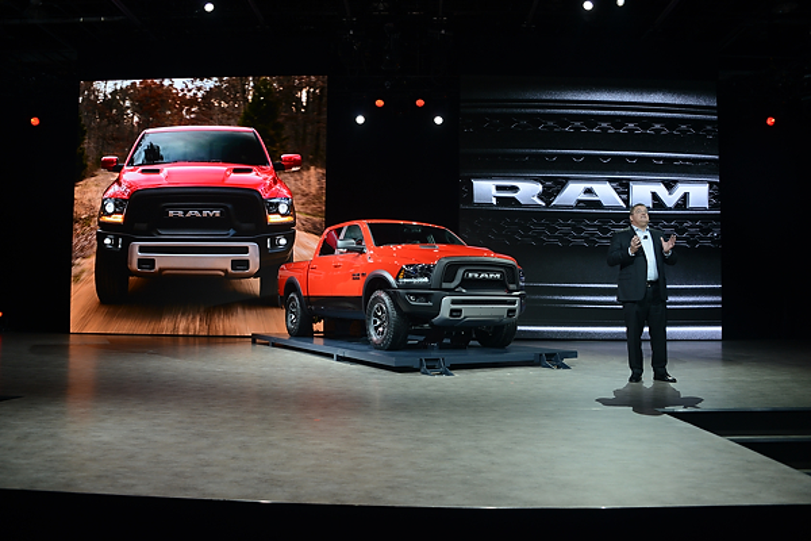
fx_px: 631
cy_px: 270
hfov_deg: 65.5
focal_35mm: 28
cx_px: 406
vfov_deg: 46.4
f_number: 5.6
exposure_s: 1/125
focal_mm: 28
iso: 640
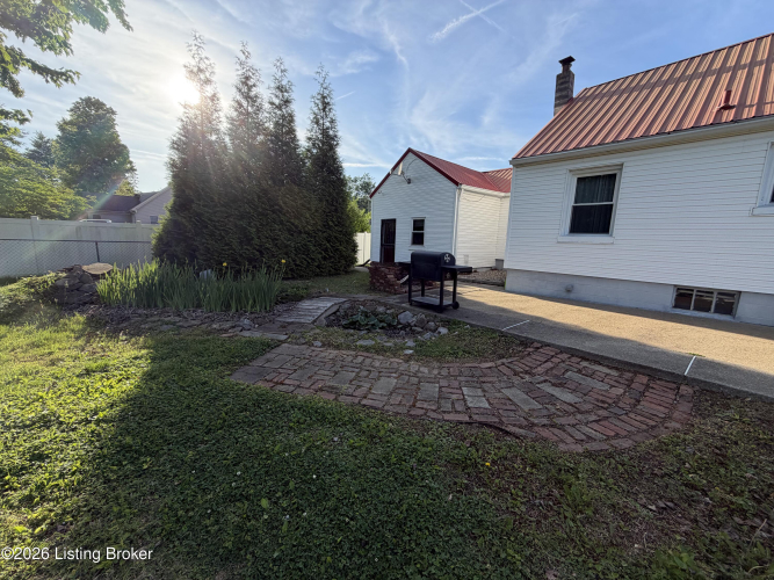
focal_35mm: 14
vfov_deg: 85.7
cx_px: 387
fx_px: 313
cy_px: 290
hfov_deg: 102.1
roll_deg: +0.5
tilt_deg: -8.2
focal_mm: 2.22
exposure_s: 1/540
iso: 40
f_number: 2.2
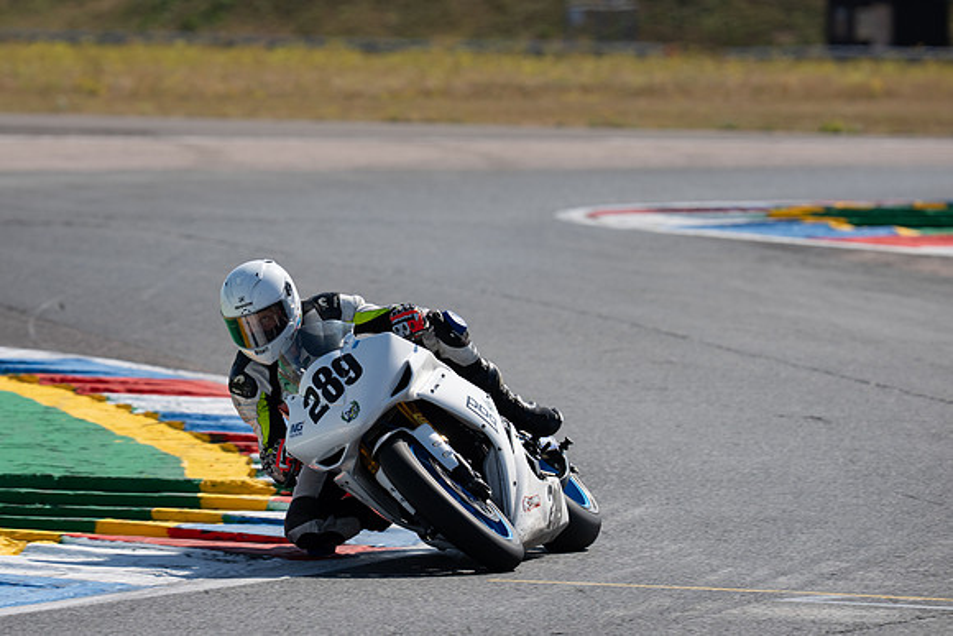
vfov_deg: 2.9
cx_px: 386
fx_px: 12611
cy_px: 318
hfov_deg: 4.3
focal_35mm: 476
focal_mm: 400
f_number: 6.3
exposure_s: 1/400
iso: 100
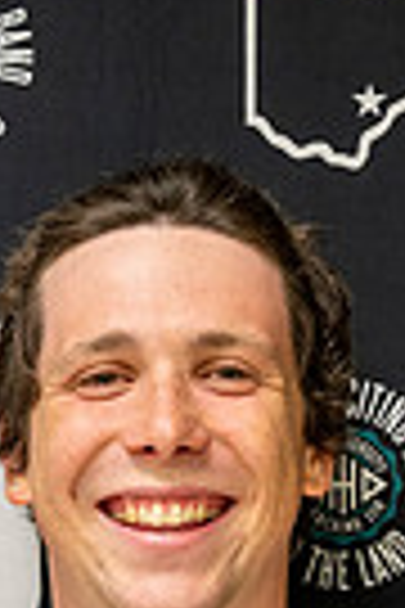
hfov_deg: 9.1
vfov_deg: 13.2
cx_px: 162
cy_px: 802
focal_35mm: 150
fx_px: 2531
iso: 1250
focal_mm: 45
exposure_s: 1/60
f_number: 4
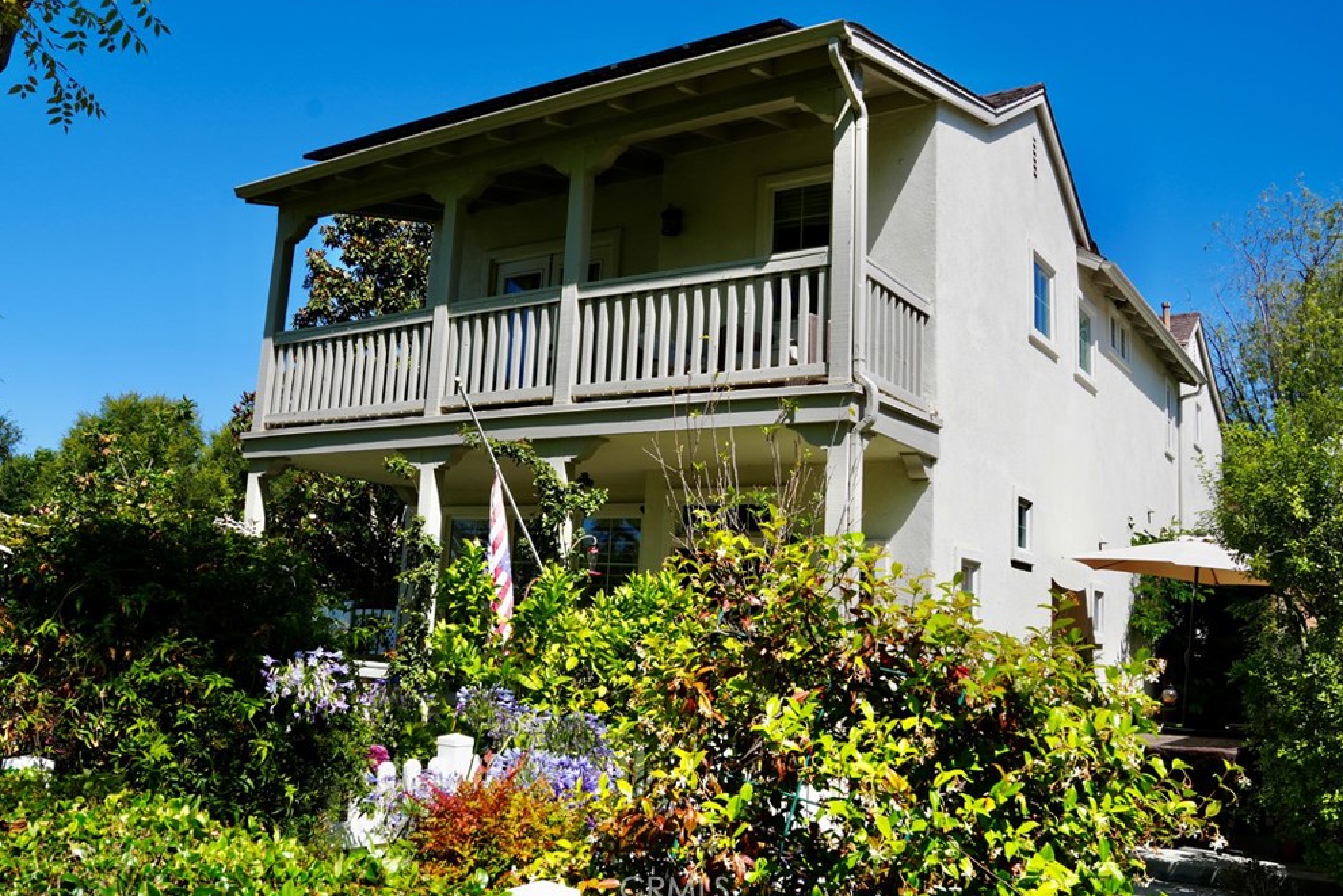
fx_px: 1157
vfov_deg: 42.3
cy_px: 445
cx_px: 653
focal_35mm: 31
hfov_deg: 60.3
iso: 100
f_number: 10
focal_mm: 20
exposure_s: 1/200
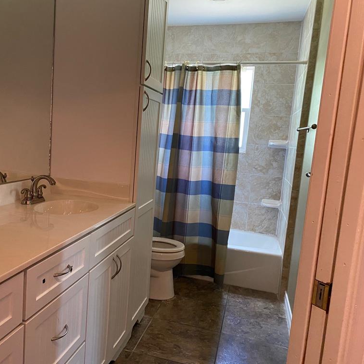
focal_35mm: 31
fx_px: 369
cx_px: 127
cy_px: 181
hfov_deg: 51.7
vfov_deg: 52.5
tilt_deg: -8.8
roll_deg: -3.5
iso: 500
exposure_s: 1/60
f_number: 1.8
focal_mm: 4.25
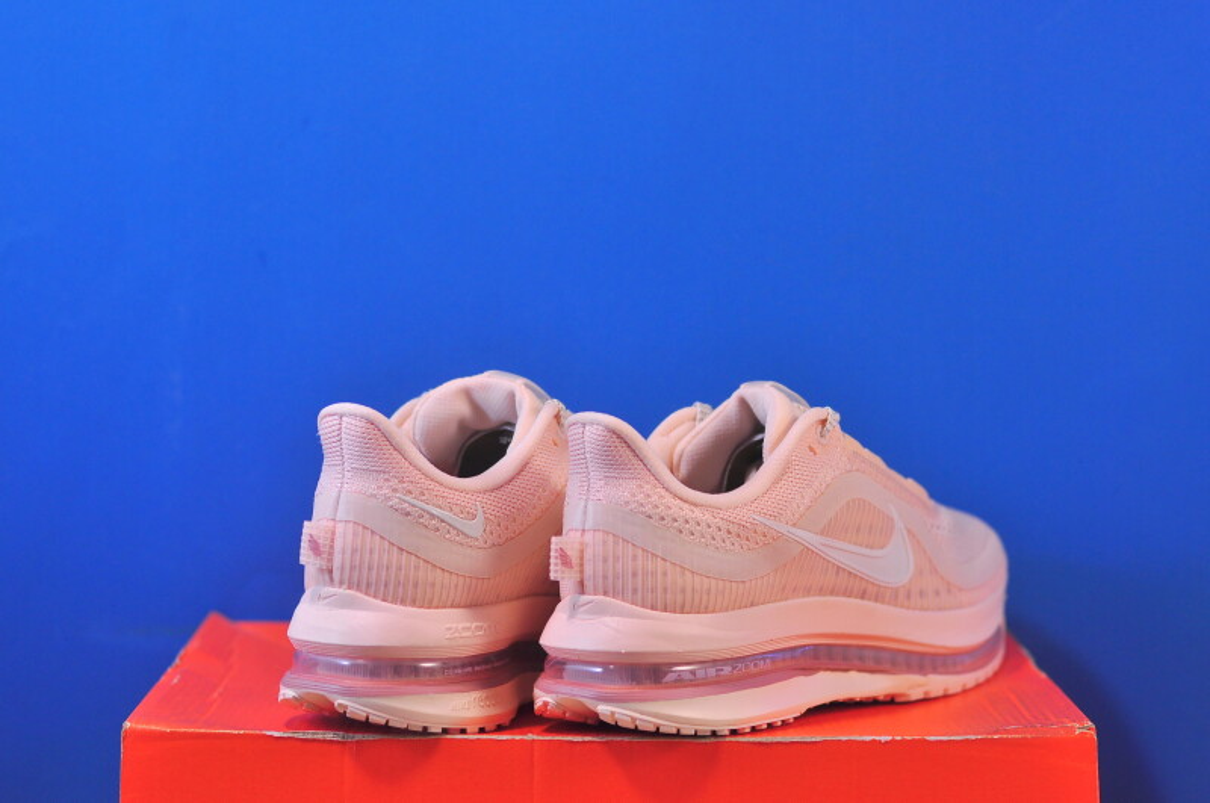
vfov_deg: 18.1
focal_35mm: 75
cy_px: 402
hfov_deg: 27.0
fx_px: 2517
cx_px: 605
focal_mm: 50
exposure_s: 1/320
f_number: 2.8
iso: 250
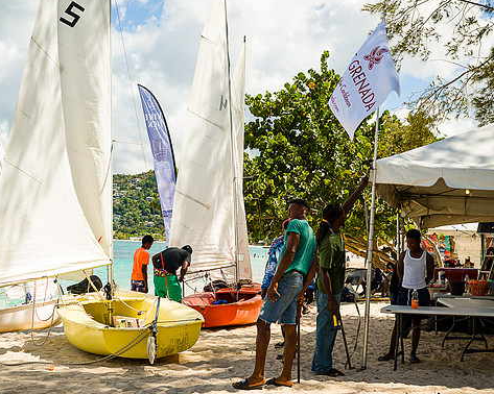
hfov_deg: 34.2
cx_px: 263
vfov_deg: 27.6
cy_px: 203
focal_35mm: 55
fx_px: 804
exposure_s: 1/320
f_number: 6.3
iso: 100
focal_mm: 41
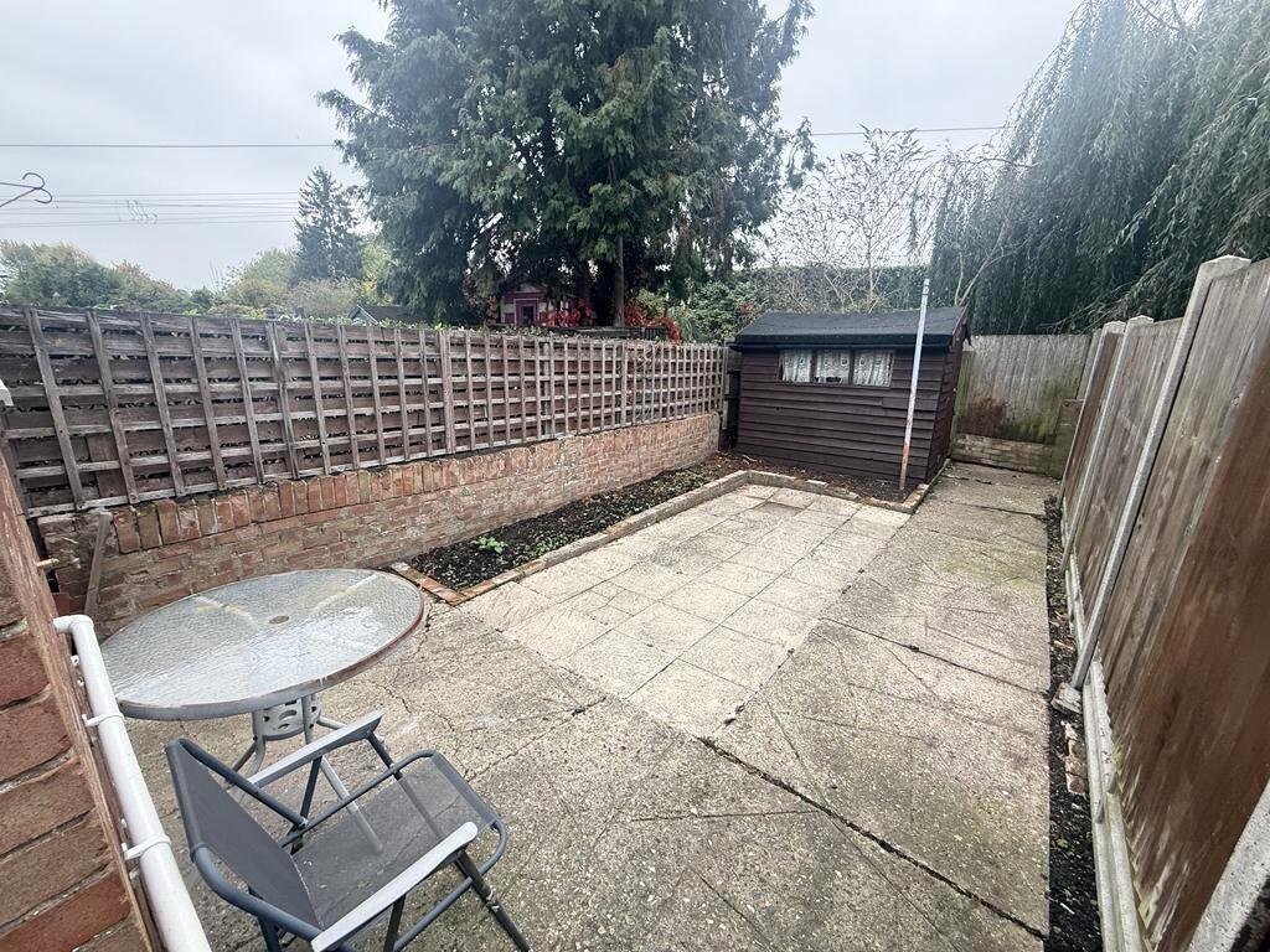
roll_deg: +0.2
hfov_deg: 102.1
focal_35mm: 14
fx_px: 514
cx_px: 635
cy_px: 476
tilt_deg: -16.3
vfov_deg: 85.7
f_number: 2.2
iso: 80
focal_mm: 2.22
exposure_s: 1/99
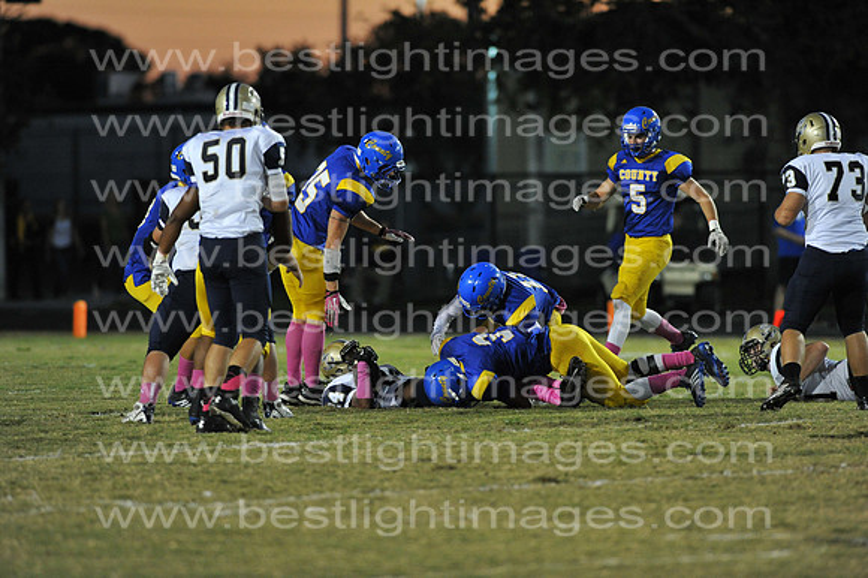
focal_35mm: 300
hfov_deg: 6.9
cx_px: 434
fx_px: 7229
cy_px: 289
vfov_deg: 4.6
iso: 5000
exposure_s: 1/500
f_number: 4
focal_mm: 300
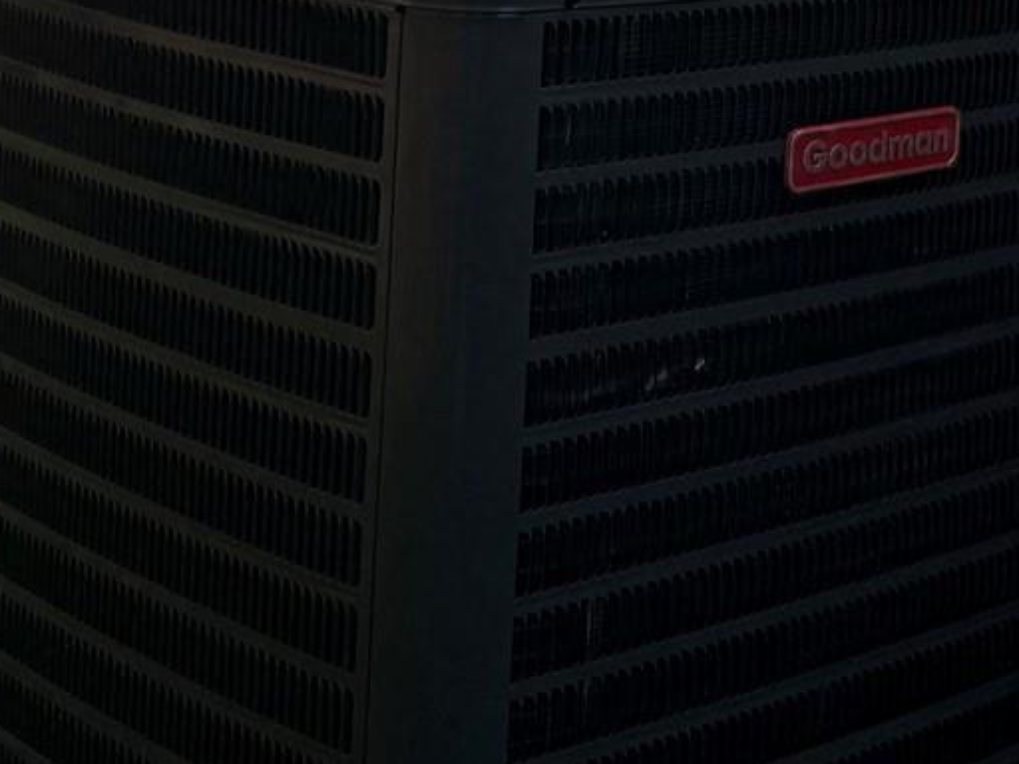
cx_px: 832
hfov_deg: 20.2
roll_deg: -2.8
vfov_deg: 14.4
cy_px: -358
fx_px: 2826
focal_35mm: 96
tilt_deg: -1.6
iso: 80
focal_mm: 6.76
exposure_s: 1/4167
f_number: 1.78
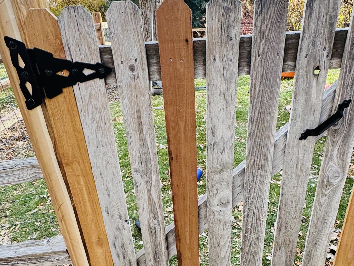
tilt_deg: -32.4
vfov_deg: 41.9
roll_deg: +1.1
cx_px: 196
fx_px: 327
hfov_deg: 56.7
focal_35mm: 32
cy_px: 219
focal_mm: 2.22
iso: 50
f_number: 2.2
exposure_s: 1/99
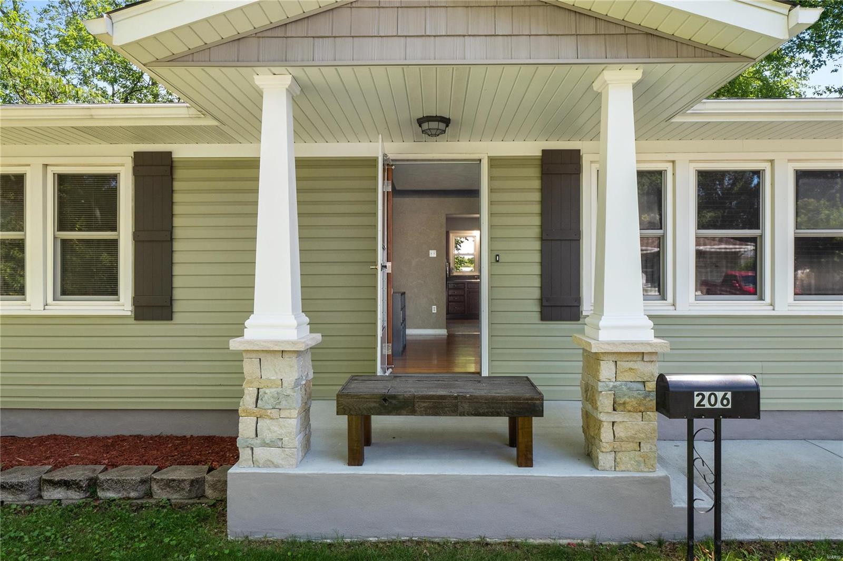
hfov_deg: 78.6
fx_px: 515
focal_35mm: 22
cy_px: 280
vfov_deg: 57.2
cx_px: 422
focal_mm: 11
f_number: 10
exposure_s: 1/40
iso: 400
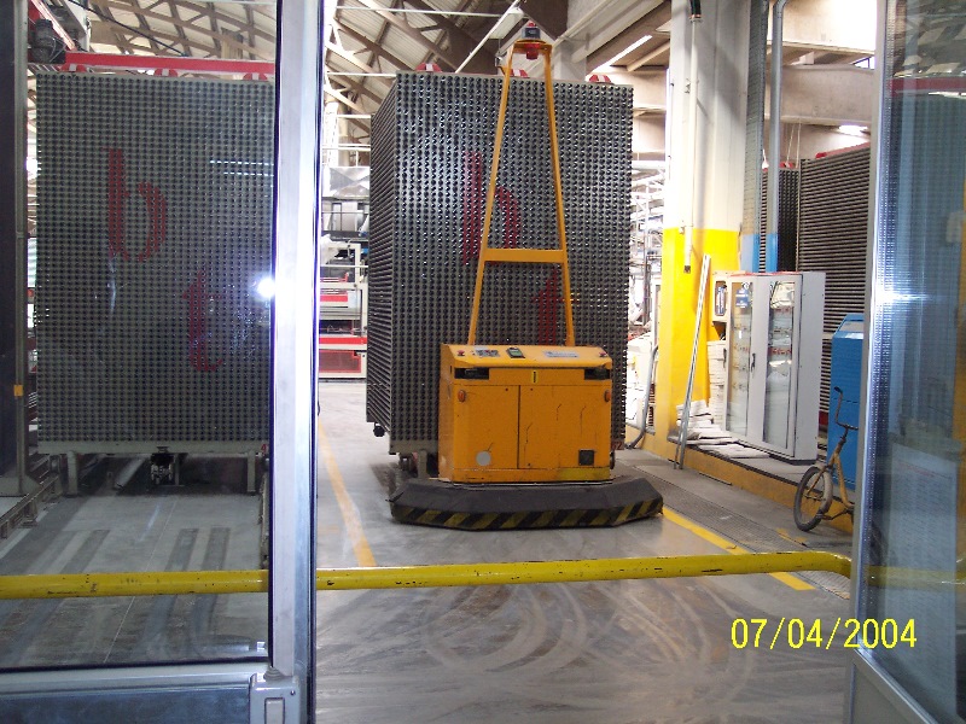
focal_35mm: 38
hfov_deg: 49.0
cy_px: 362
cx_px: 483
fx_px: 1060
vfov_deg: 37.7
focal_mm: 8
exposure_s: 1/30
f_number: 2.8
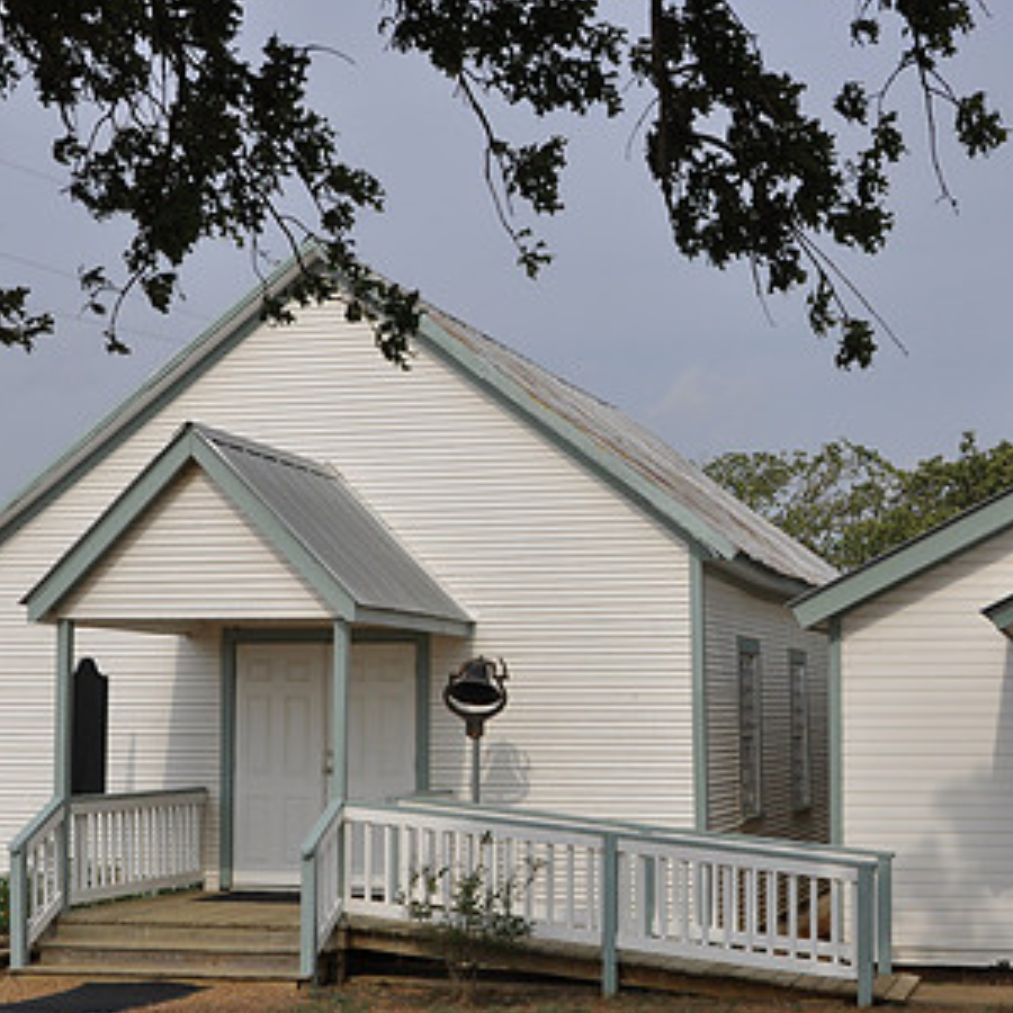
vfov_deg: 26.8
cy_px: 603
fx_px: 2119
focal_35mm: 64
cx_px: 618
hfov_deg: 26.8
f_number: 8
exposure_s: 1/250
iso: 200
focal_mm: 26
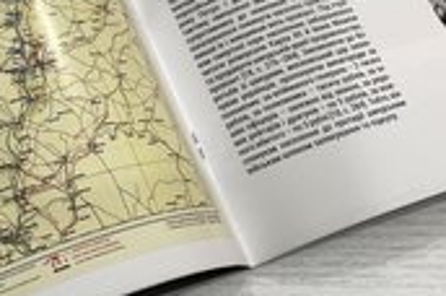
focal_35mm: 63
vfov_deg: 21.4
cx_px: 96
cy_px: 112
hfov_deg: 31.2
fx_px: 779
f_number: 1.6
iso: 100
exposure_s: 1/120
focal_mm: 4.2
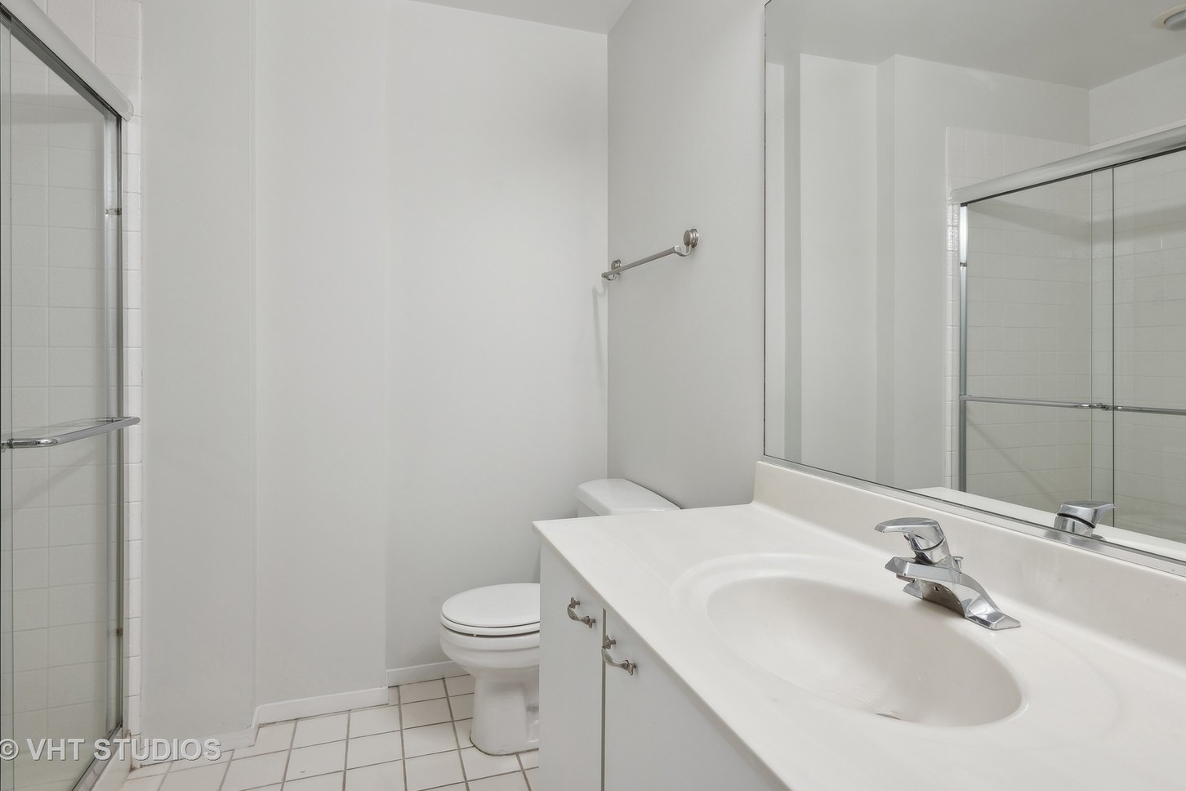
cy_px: 353
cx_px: 589
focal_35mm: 19
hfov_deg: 86.9
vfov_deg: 64.4
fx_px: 626
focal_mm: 17
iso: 200
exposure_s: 1/10
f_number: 9.5
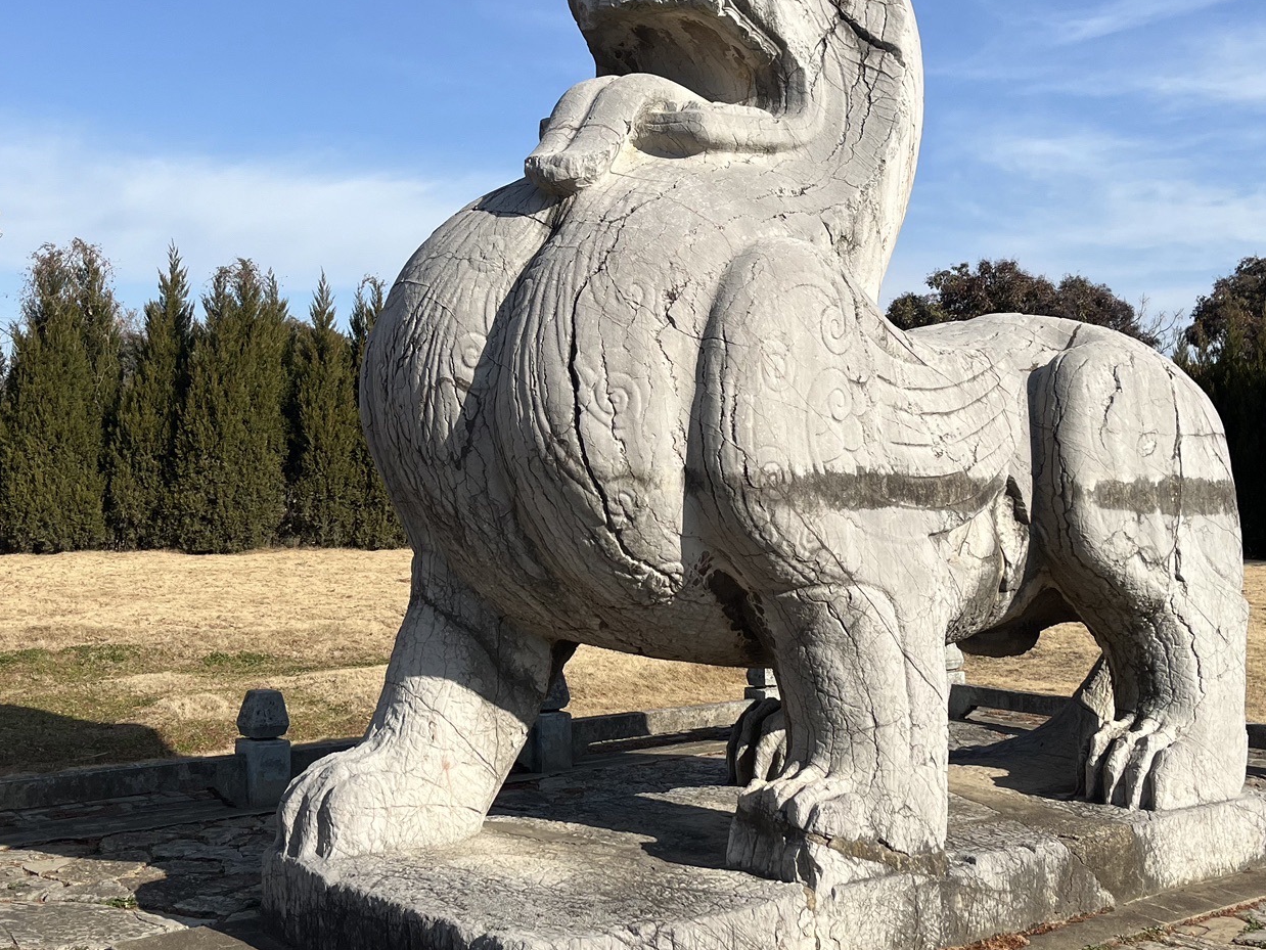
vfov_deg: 34.3
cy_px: 410
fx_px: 1536
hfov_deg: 44.8
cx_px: 662
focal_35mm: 42
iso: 50
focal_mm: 5.1
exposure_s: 1/4149
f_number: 1.6
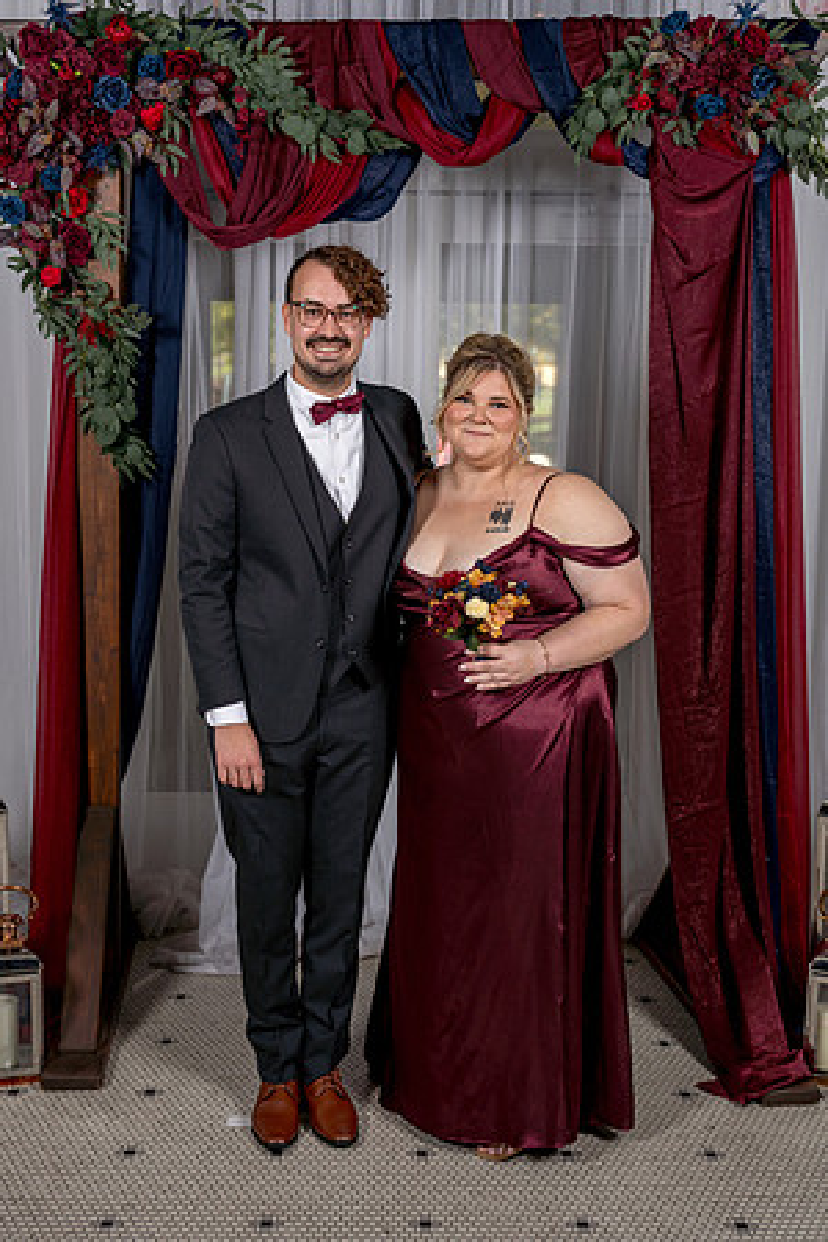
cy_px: 621
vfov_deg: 43.6
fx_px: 1552
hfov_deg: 29.9
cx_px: 414
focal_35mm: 45
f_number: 5
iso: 100
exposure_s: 1/160
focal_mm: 45
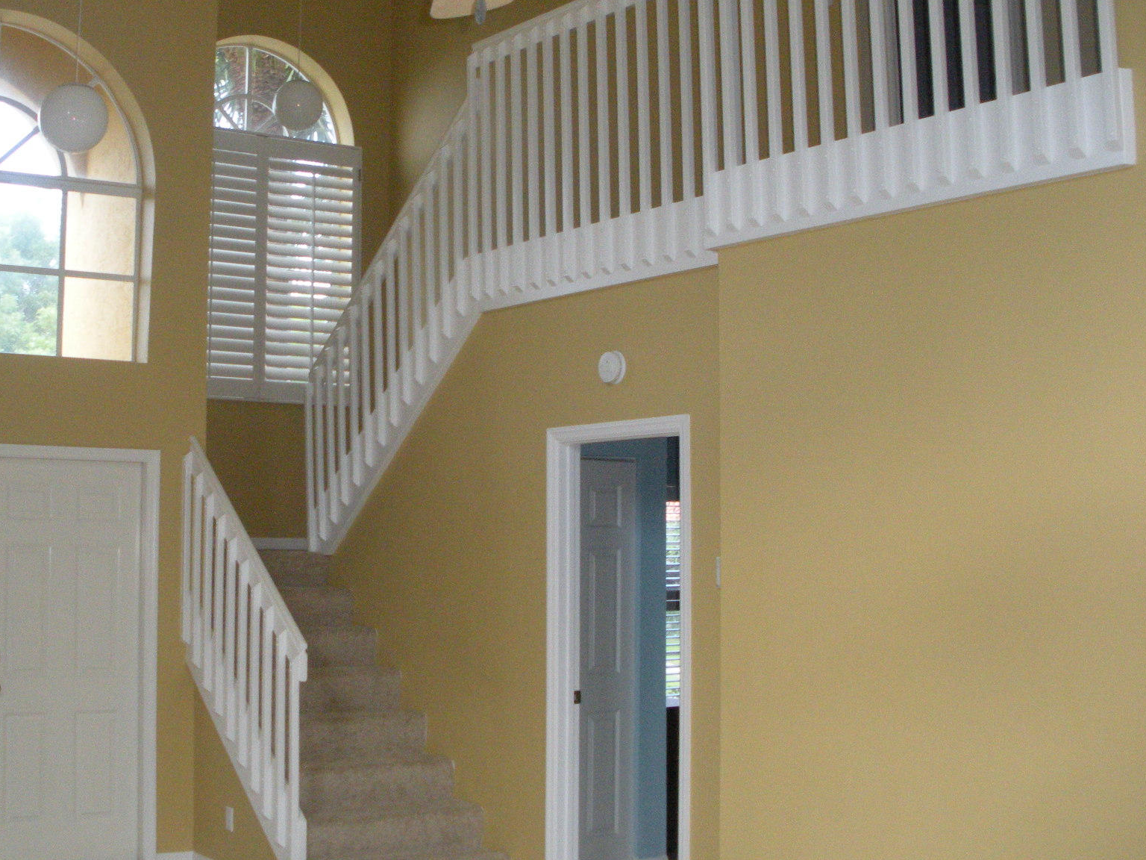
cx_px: 439
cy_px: 353
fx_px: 1589
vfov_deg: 30.2
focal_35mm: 48
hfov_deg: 39.4
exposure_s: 1/60.8
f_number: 3.5
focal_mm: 6.3
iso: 362
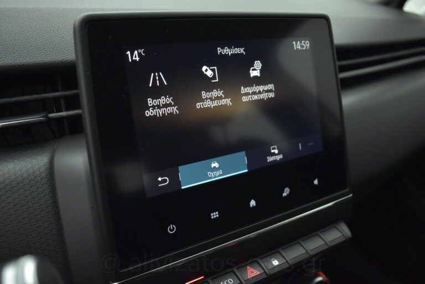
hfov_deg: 59.5
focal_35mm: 32
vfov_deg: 41.8
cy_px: 142
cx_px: 212
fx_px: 372
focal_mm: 21
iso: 1600
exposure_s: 1/80
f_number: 3.8
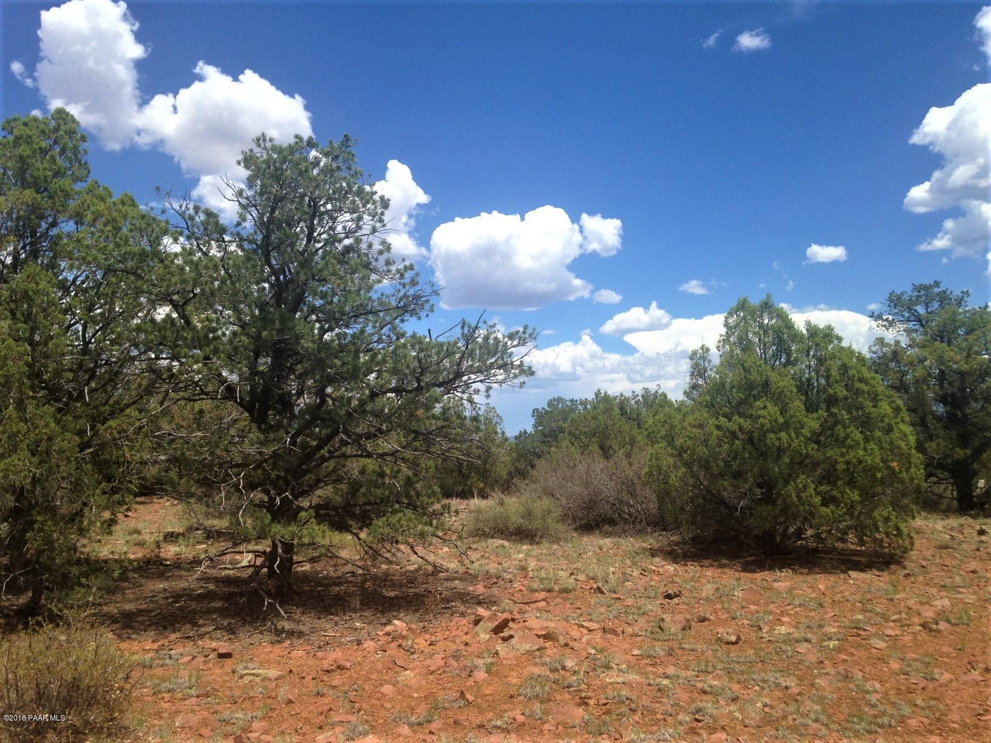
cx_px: 496
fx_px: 945
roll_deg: +5.1
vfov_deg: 42.9
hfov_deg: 55.4
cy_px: 372
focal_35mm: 33
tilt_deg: +4.4
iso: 50
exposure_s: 1/2008
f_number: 2.4
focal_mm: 4.12
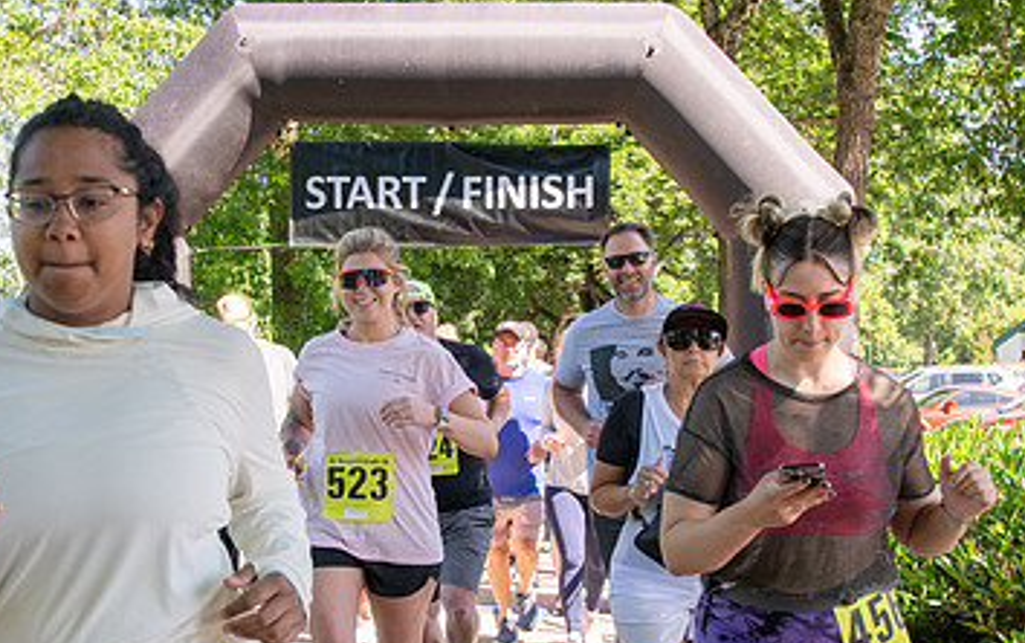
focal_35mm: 60
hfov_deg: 33.9
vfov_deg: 21.6
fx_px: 1678
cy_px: 405
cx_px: 431
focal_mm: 24
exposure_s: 1/400
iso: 500
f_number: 5.6
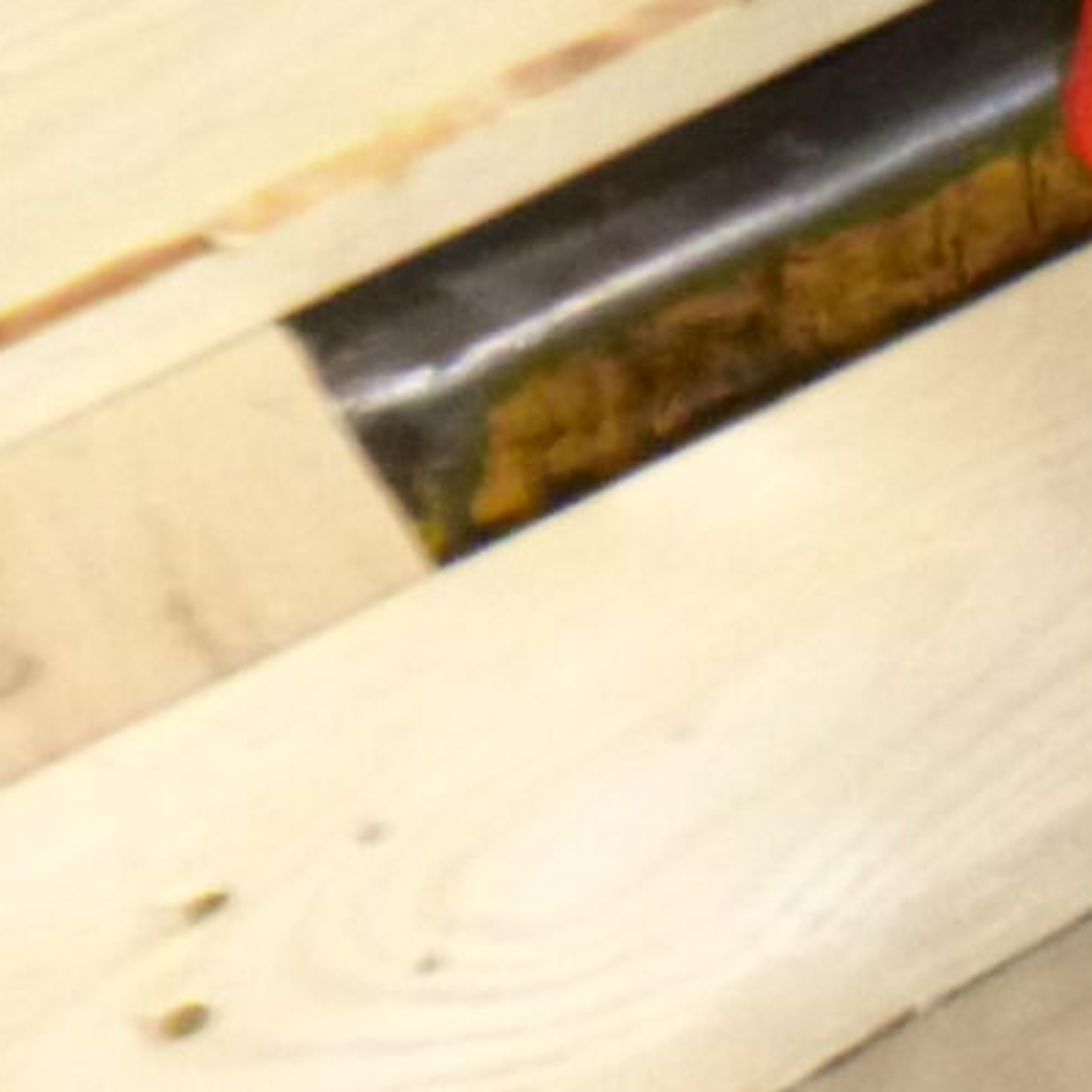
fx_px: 5068
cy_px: -1709
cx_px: 1696
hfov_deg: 11.7
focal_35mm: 142
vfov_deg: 10.3
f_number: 3.9
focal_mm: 4.5
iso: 400
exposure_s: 1/60
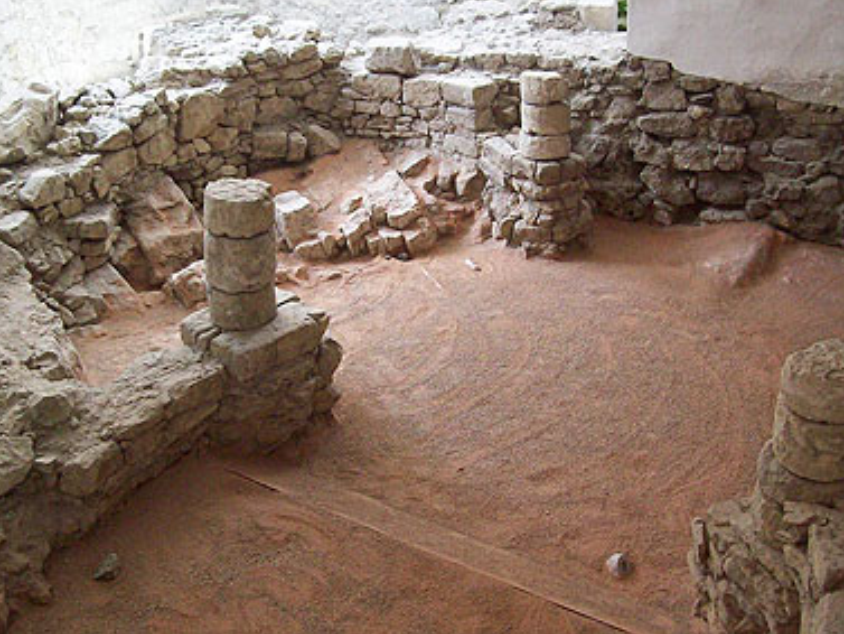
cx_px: 387
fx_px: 1049
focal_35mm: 43
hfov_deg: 43.8
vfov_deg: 33.5
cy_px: 264
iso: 284
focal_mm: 6
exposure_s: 1/128
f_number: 2.7
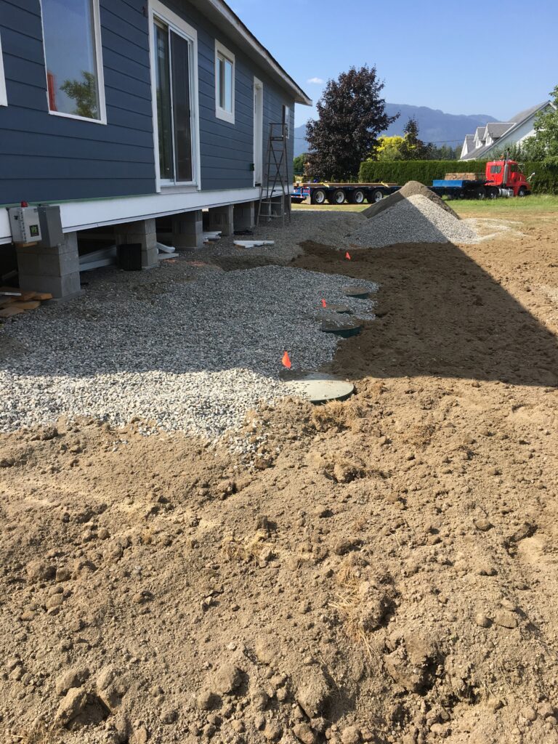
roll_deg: -1.2
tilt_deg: -17.0
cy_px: 372
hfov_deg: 48.2
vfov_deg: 61.7
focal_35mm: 29
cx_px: 279
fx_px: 623
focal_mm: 4.15
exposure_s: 1/1040
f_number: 2.2
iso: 25
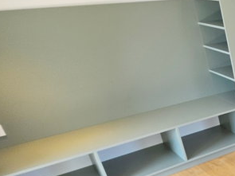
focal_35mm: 47
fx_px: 319
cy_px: 135
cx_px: 382
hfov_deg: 25.4
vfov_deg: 30.3
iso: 64
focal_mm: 2.2
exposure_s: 1/100
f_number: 2.2
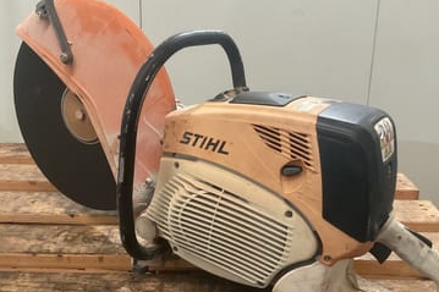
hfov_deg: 46.4
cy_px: 157
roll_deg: -1.2
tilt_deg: -20.8
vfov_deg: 31.9
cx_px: 216
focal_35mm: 42
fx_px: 512
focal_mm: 3
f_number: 1.8
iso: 250
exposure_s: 1/40
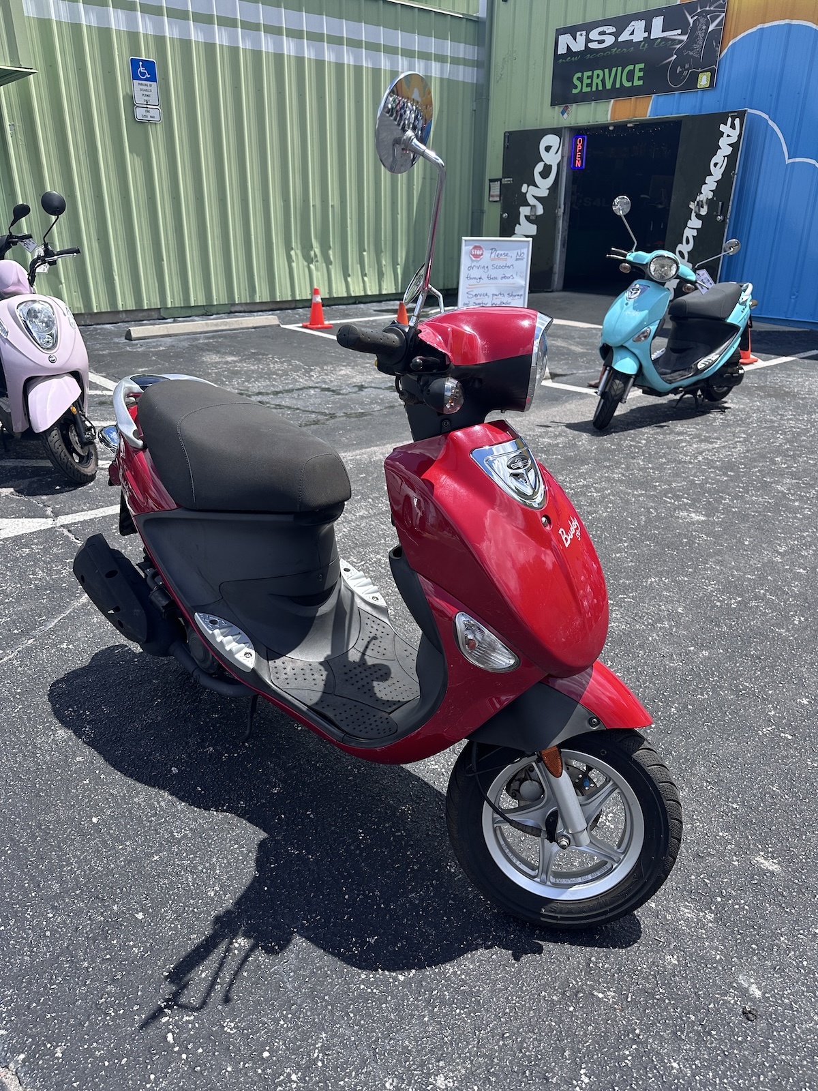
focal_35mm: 24
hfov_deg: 56.8
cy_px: 546
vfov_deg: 71.6
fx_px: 756
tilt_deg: -22.2
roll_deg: -0.3
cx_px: 409
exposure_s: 1/3058
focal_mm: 6.86
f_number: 1.78
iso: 80
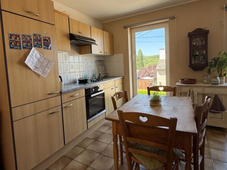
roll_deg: +3.4
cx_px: 108
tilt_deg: -4.6
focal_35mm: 21
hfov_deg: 78.9
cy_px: 76
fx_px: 138
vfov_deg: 63.3
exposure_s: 1/99
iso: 64
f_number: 2.2
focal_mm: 2.22
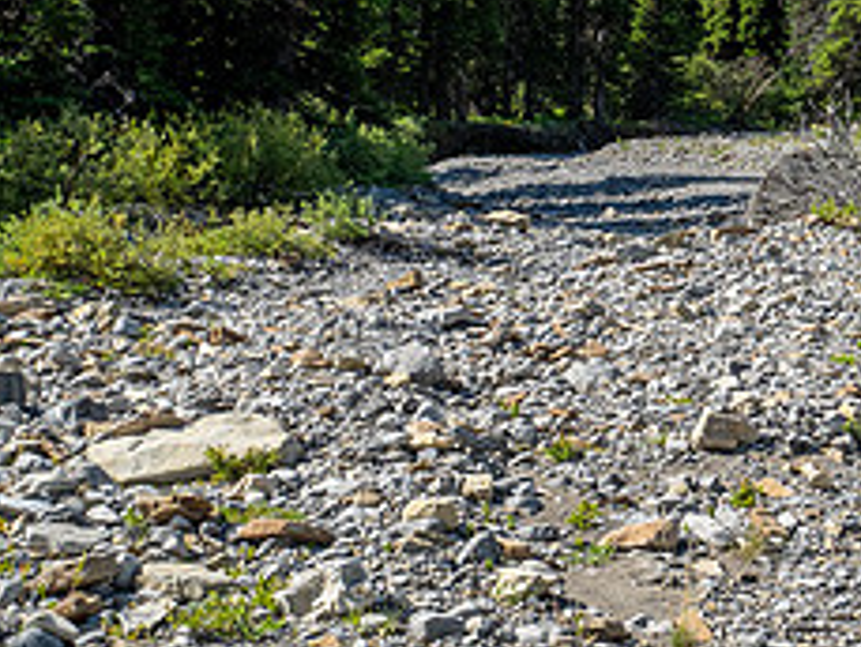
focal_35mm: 81
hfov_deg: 22.5
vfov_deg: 17.9
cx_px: 993
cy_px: 66
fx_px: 2016
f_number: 8
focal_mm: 16
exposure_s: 1/125
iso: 200
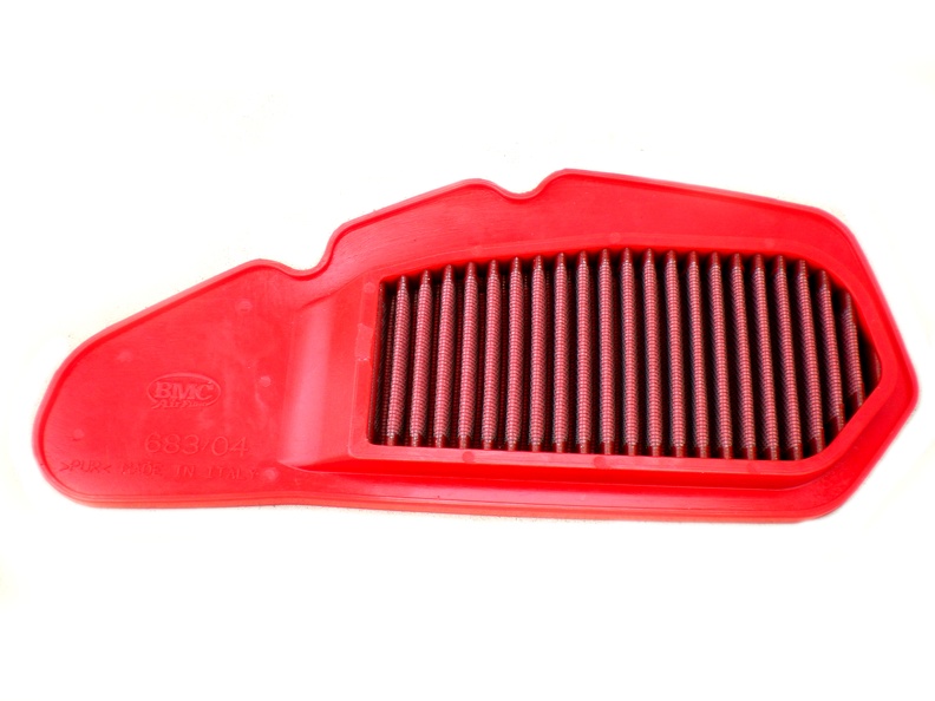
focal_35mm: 38
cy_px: 350
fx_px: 1026
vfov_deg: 37.7
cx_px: 468
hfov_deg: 49.0
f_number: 4.6
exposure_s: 1/147
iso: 64
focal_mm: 6.3
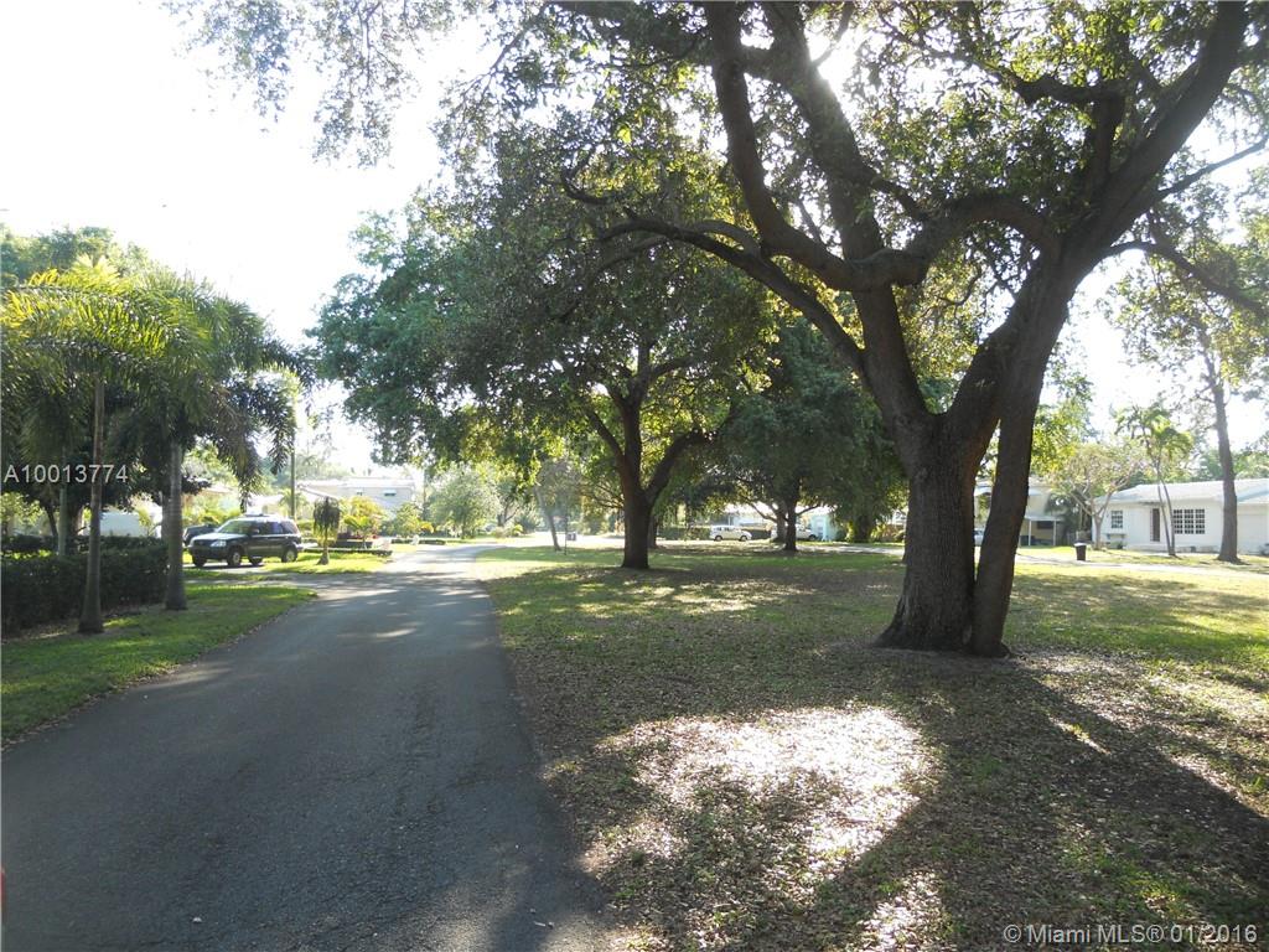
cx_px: 634
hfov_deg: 65.3
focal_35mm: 27
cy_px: 476
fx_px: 990
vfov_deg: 51.4
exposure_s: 1/125
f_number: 3.2
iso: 80
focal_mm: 4.9
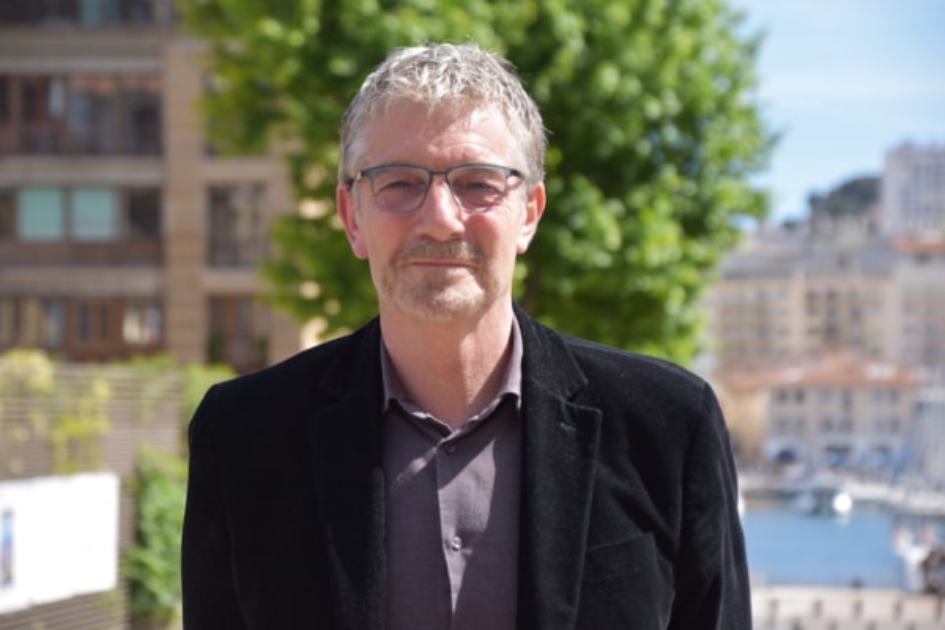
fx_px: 3347
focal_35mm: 128
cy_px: 315
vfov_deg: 10.8
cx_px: 472
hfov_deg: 16.1
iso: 200
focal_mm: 85
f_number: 6.3
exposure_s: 1/500
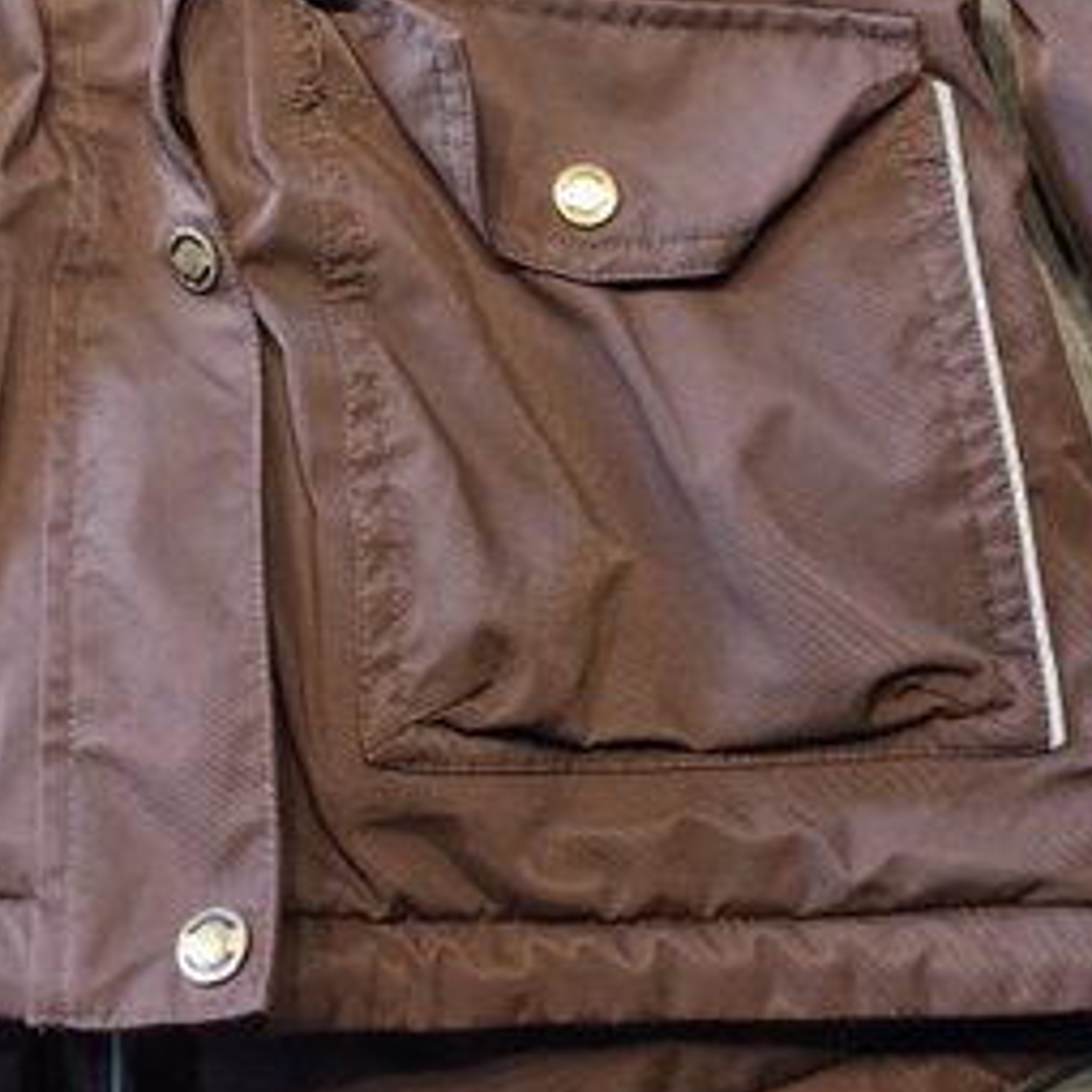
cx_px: 94
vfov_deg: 23.1
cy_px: -345
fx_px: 2356
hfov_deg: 25.2
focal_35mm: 66
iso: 500
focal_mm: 5.4
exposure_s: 1/100
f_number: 1.8
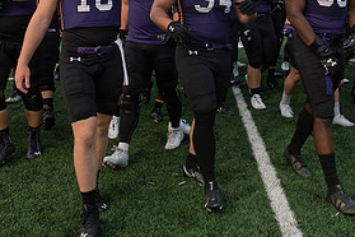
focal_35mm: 54
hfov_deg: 36.8
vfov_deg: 24.3
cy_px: 20
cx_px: 192
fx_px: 532
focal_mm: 26
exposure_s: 1/640
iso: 640
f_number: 5
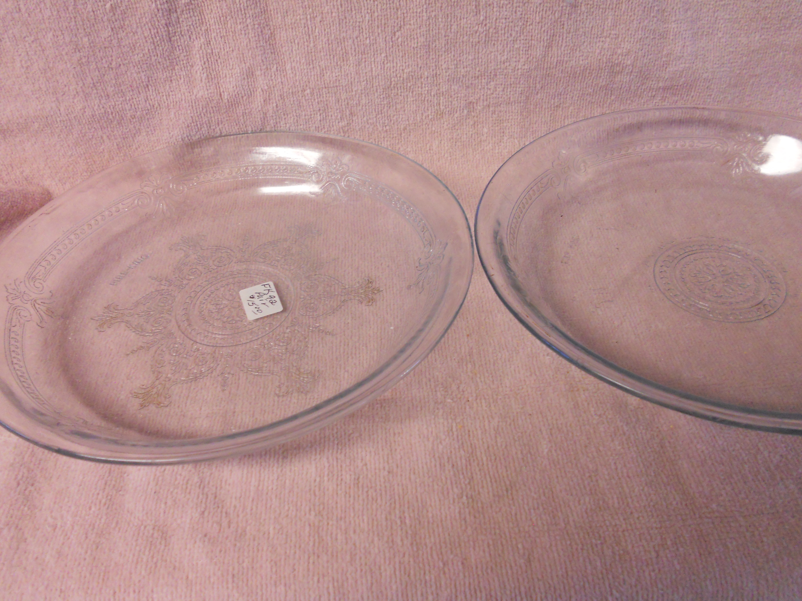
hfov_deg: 56.8
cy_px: 300
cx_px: 401
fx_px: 741
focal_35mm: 32
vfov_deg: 44.2
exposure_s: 1/25
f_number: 3.5
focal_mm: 5.8
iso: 400
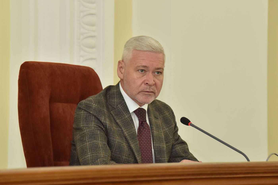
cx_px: 139
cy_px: 92
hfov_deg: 17.1
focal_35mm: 120
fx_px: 926
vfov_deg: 11.4
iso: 2000
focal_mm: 120
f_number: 5
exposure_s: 1/200
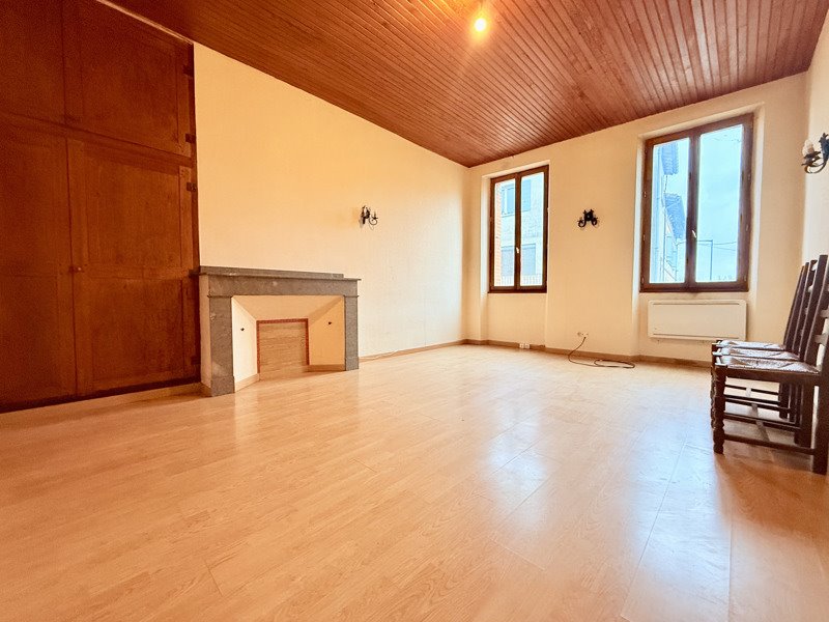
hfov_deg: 102.1
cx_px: 414
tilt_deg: -1.7
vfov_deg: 85.7
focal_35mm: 14
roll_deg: +0.8
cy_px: 311
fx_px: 335
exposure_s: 1/67
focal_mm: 2.22
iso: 320
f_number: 2.2
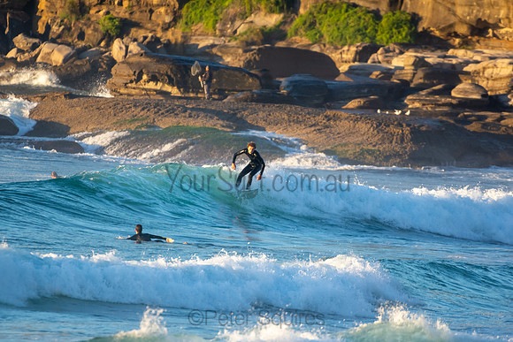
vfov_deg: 1.8
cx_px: 256
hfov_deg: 2.7
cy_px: 171
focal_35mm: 750
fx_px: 10689
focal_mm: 500
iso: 720
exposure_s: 1/1000
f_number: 5.6
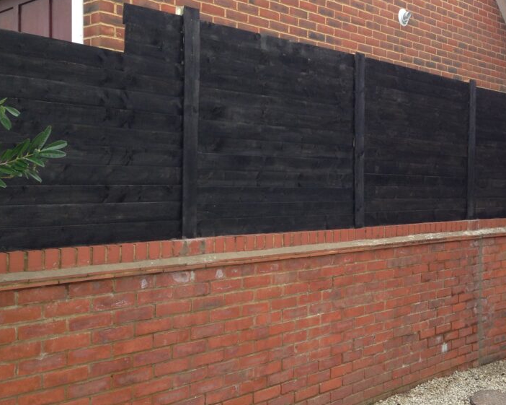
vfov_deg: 32.1
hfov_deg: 39.1
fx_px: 704
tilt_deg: -1.3
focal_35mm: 47
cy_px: 190
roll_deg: -0.5
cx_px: 341
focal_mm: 4.12
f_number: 2.4
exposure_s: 1/60
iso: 64
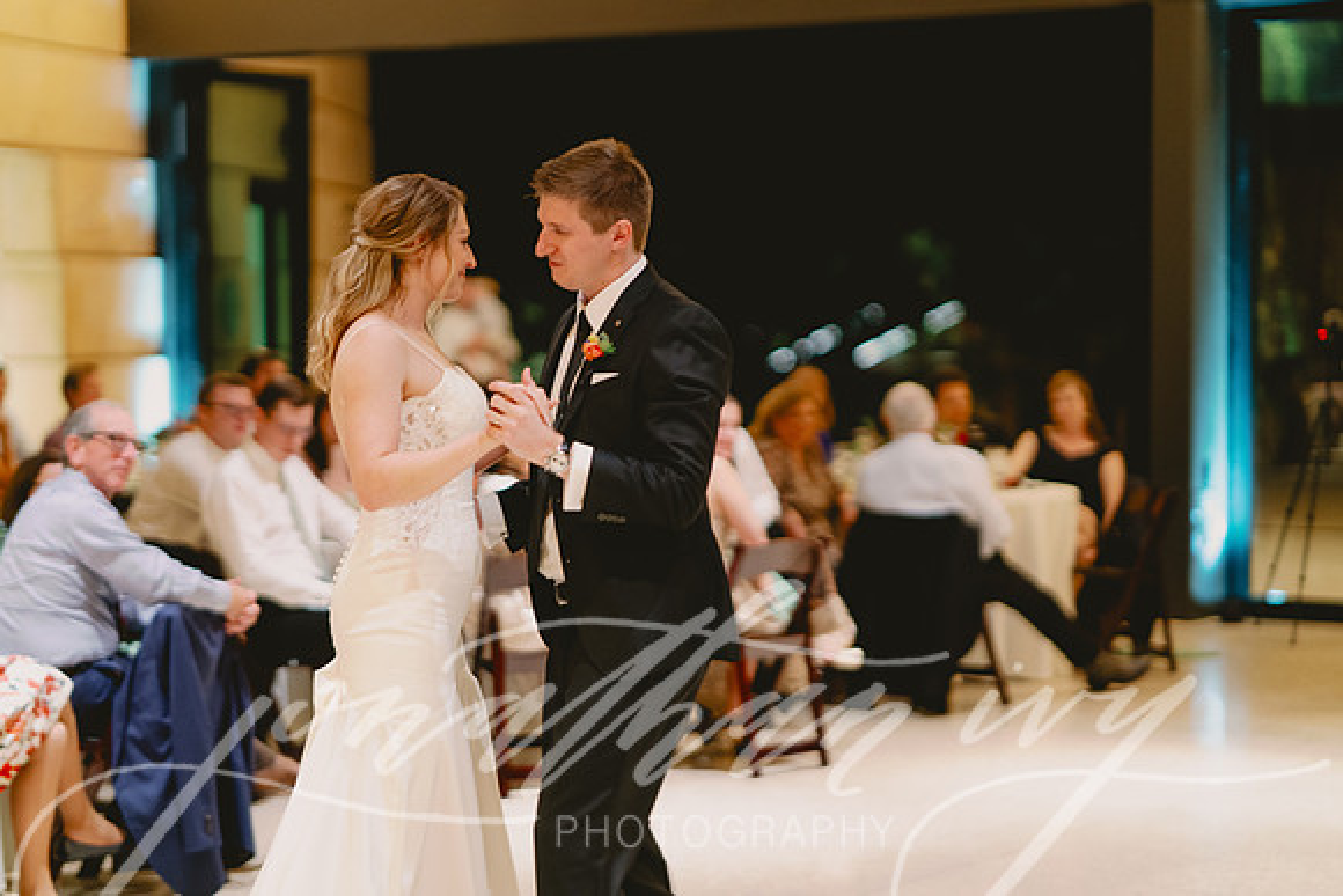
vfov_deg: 16.1
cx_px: 672
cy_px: 448
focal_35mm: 85
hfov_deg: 23.9
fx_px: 3172
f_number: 1.6
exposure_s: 1/60
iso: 1250
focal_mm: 85
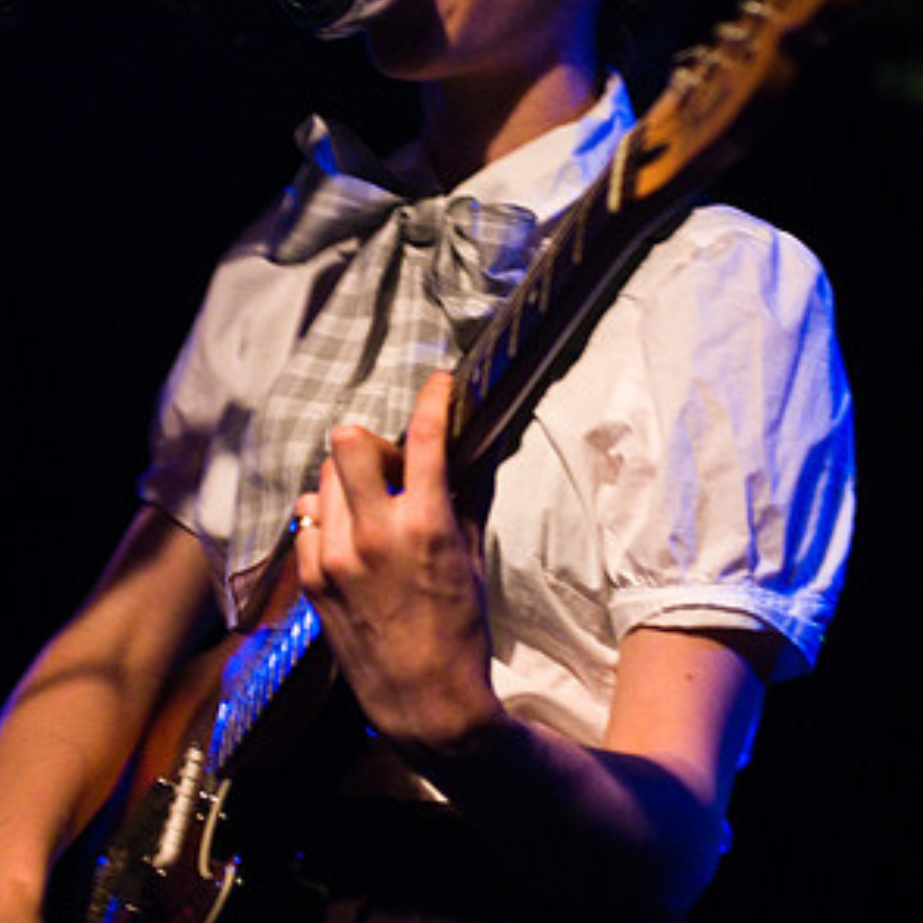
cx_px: 458
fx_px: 4103
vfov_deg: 12.8
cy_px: 322
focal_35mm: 136
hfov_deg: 12.8
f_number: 2.8
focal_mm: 70
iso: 800
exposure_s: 1/40
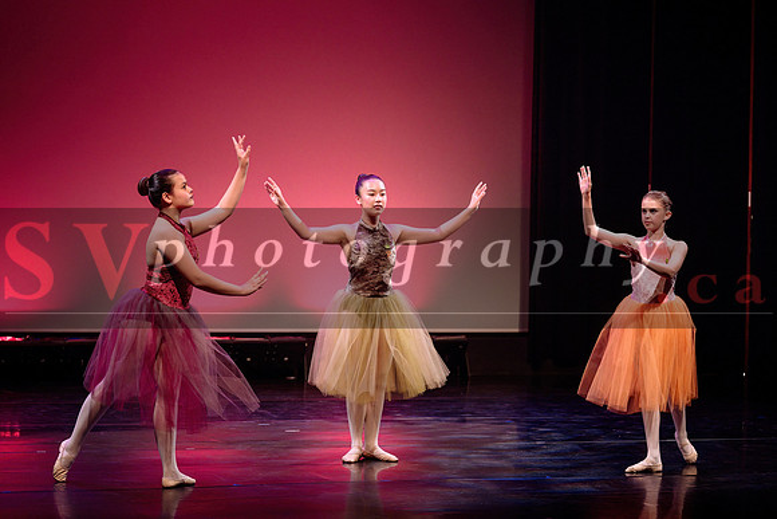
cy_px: 208
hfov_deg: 18.5
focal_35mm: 110
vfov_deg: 12.4
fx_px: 2383
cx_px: 388
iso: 1600
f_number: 2.8
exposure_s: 1/320
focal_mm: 92
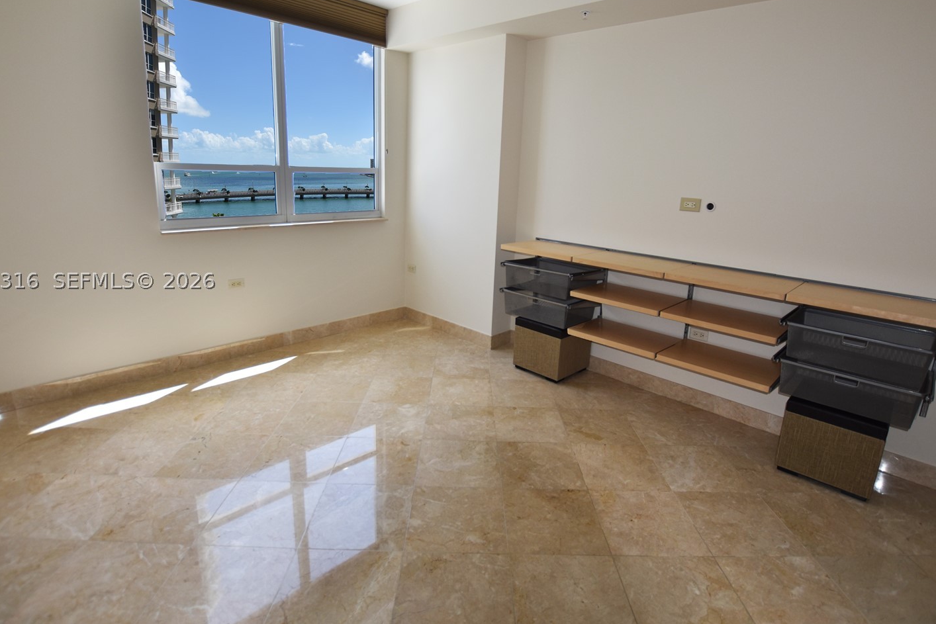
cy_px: 280
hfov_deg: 90.0
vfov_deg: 67.2
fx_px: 468
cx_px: 475
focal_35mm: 18
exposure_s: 1/250
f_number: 3.5
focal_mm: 10
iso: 140
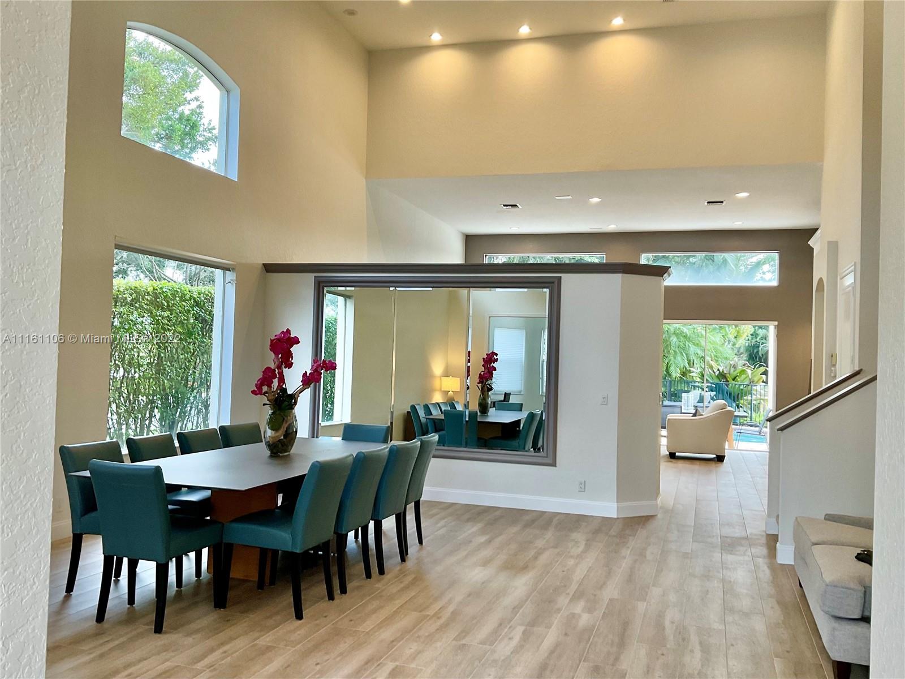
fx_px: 758
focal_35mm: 29
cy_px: 340
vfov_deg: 48.2
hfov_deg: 61.7
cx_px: 452
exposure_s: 1/60
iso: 50
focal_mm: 3
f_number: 1.8
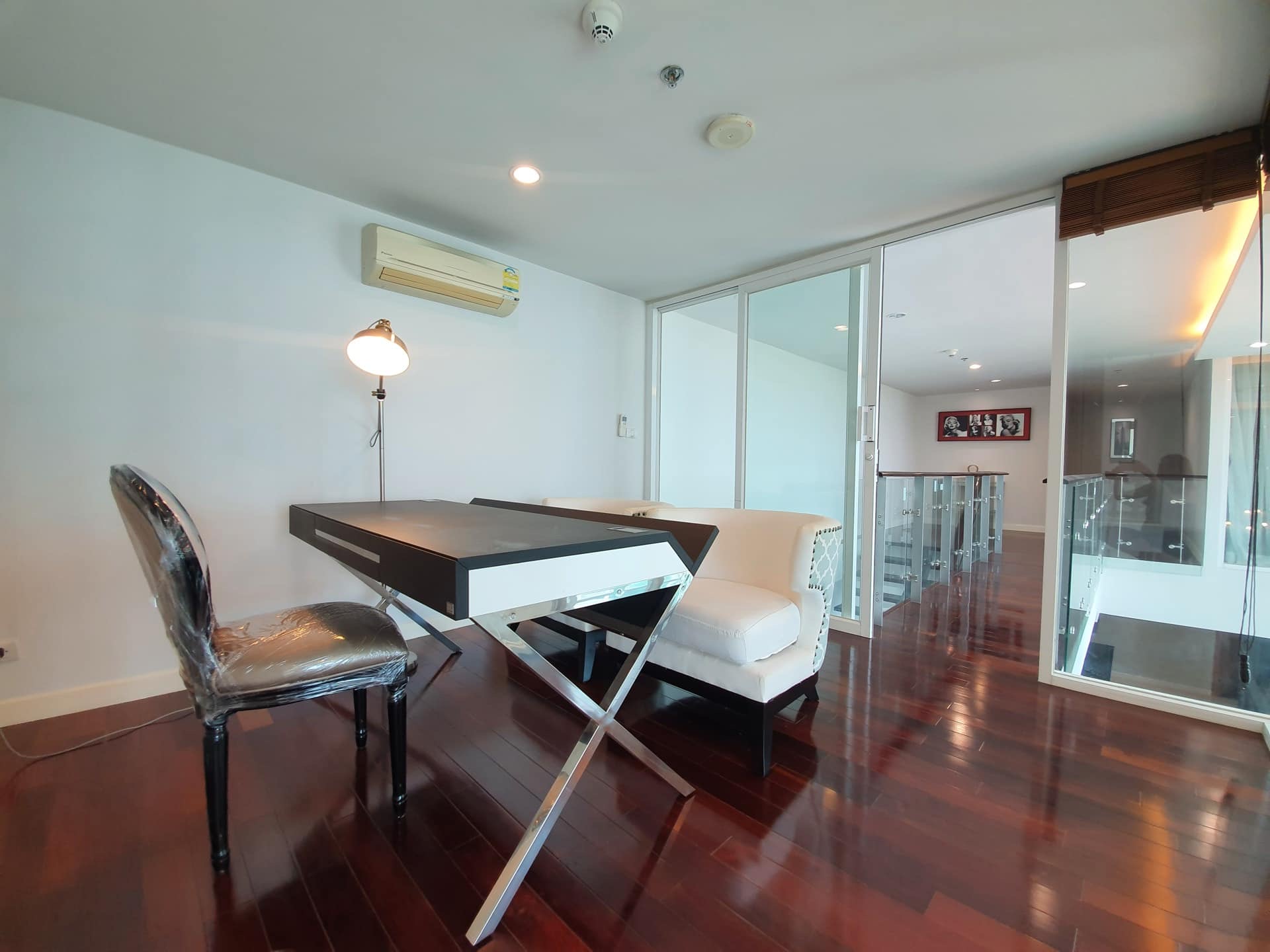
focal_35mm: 13
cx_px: 635
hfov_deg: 106.2
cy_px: 476
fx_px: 477
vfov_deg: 89.9
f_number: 2.2
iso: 64
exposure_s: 1/50
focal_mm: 1.8
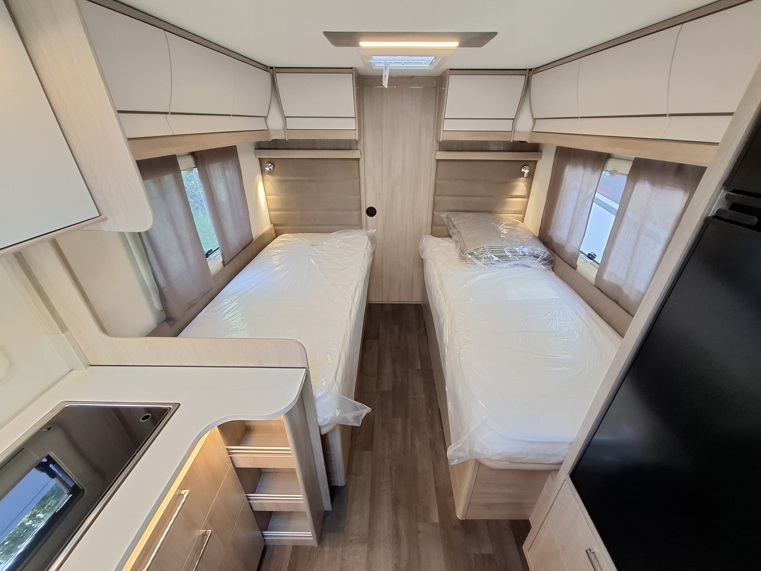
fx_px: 286
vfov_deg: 89.9
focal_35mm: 13
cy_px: 286
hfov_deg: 106.2
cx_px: 380
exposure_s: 1/25
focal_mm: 1.74
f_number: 2.2
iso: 200
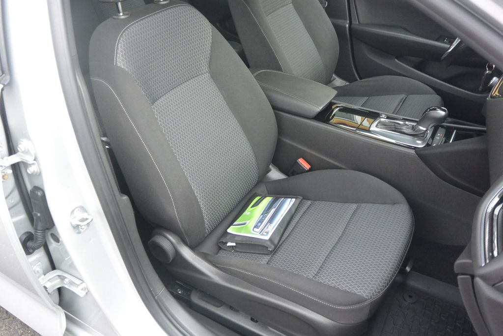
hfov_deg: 60.3
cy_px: 168
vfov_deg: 42.3
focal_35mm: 31
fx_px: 433
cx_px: 252
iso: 800
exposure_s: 1/60
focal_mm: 11.8
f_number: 3.8
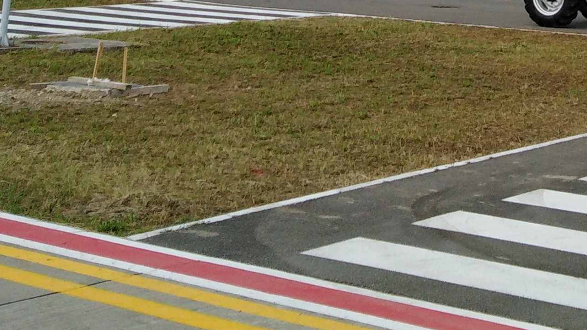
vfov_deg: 12.2
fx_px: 1385
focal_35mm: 89
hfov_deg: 22.8
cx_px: 616
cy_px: -317
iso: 100
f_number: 2.2
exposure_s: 1/757
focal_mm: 3.37
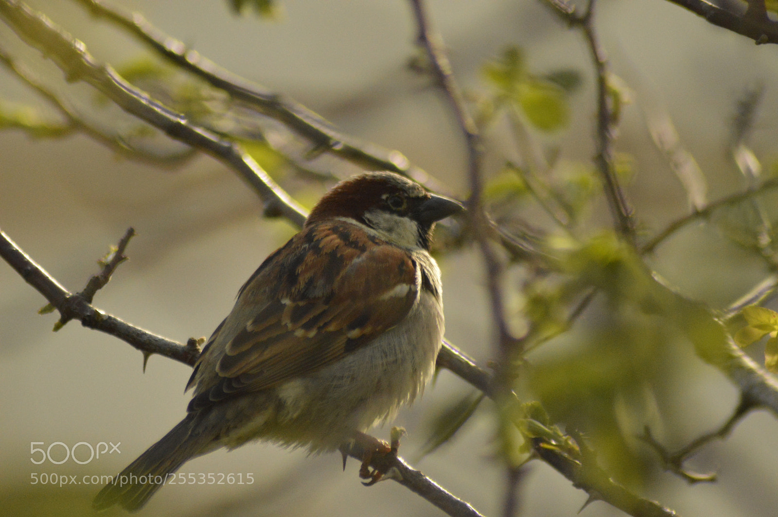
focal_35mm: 450
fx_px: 9717
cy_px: 258
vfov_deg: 3.0
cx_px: 389
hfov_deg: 4.6
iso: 3200
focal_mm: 300
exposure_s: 1/4000
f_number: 5.6
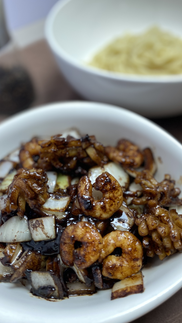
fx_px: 249
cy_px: 162
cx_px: 99
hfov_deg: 40.1
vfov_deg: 66.1
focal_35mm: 29
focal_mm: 4.25
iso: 100
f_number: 1.8
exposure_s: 1/120
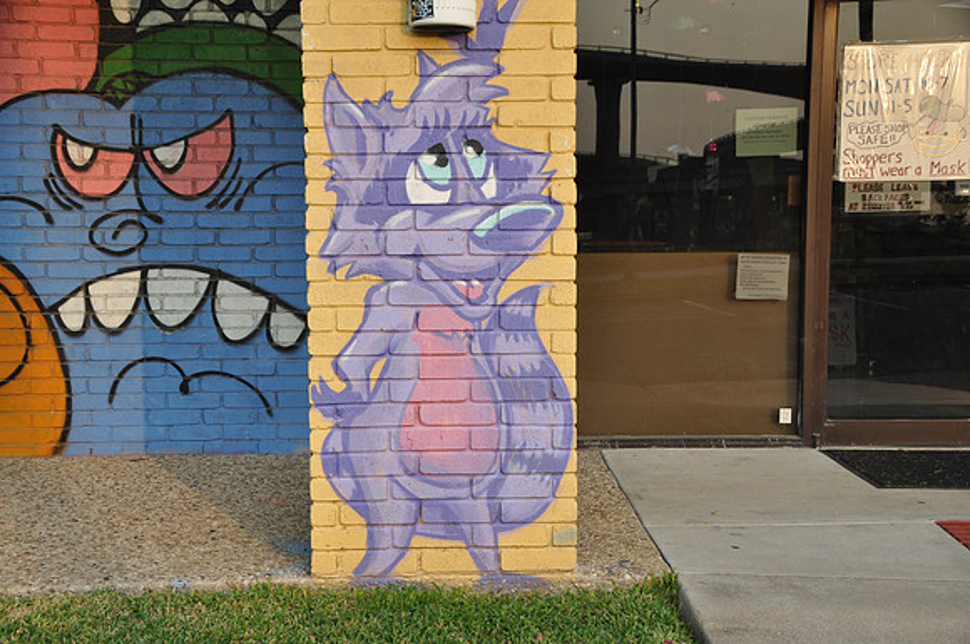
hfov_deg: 37.9
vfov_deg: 25.7
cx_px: 485
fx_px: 1413
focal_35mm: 52
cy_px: 322
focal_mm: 35
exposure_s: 1/80
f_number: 9
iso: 200
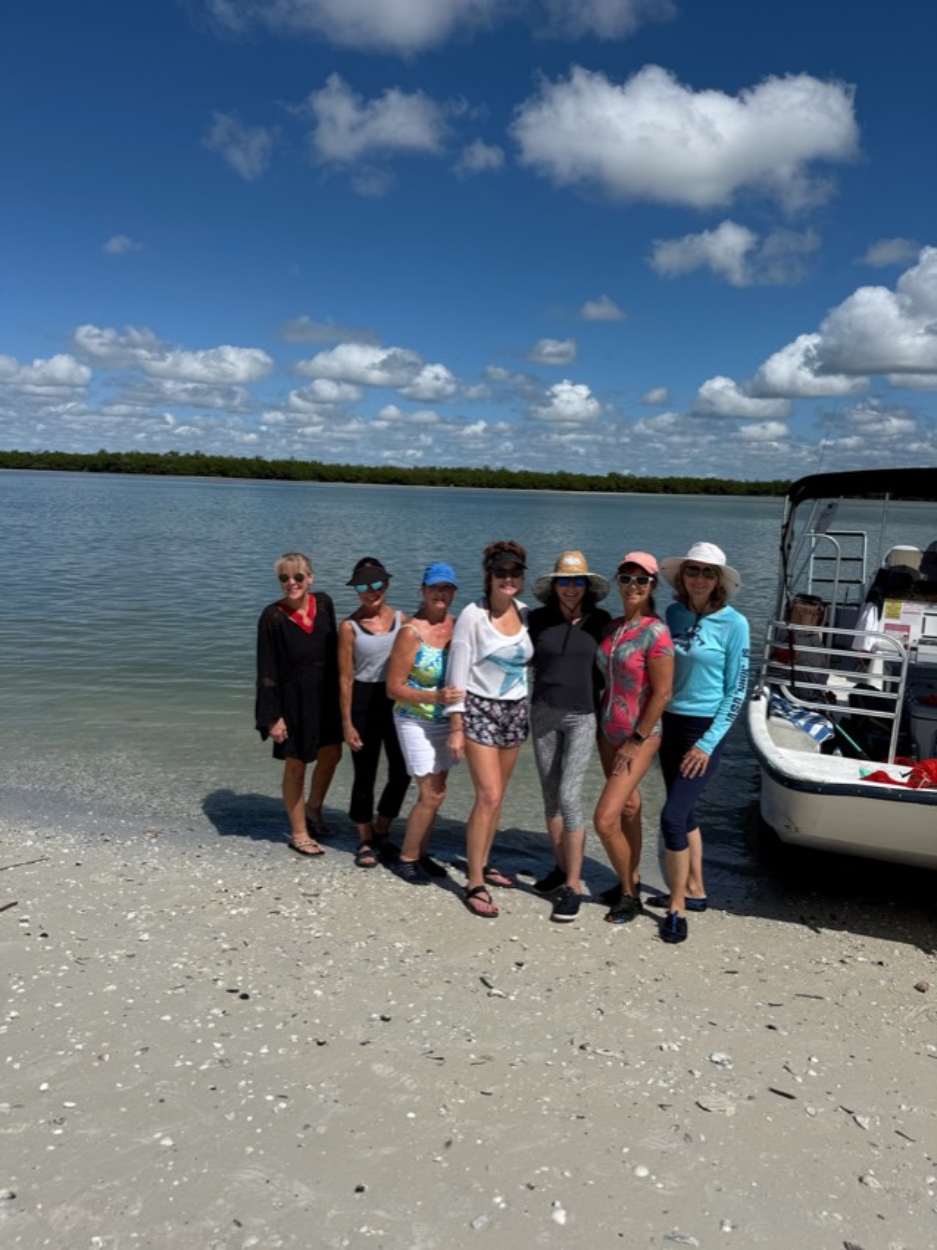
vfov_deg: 71.6
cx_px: 468
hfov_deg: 56.8
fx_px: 867
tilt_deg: -7.3
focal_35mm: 24
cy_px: 625
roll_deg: -2.4
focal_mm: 6.76
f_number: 1.78
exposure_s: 1/9091
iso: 80
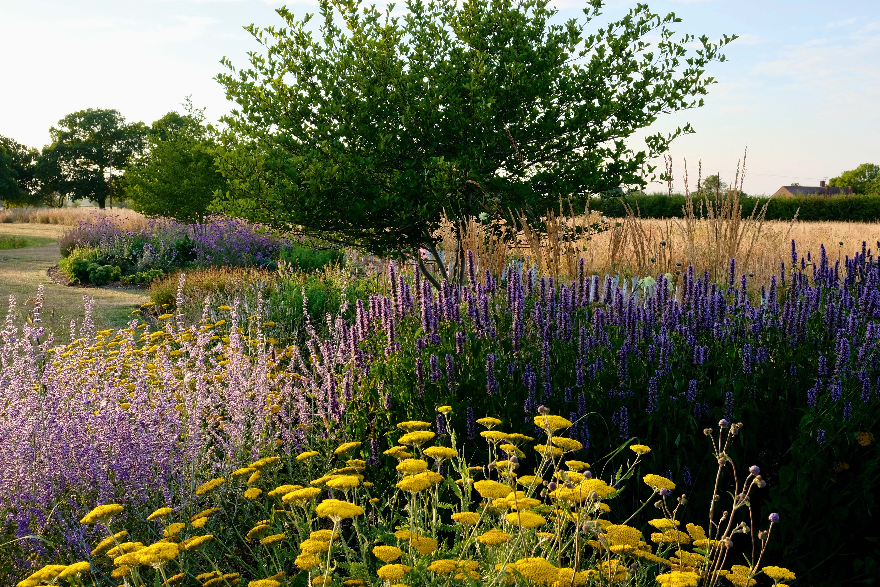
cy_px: 294
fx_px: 1027
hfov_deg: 46.4
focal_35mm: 42
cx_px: 440
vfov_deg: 31.9
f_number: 8
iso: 400
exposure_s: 1/150
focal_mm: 27.7
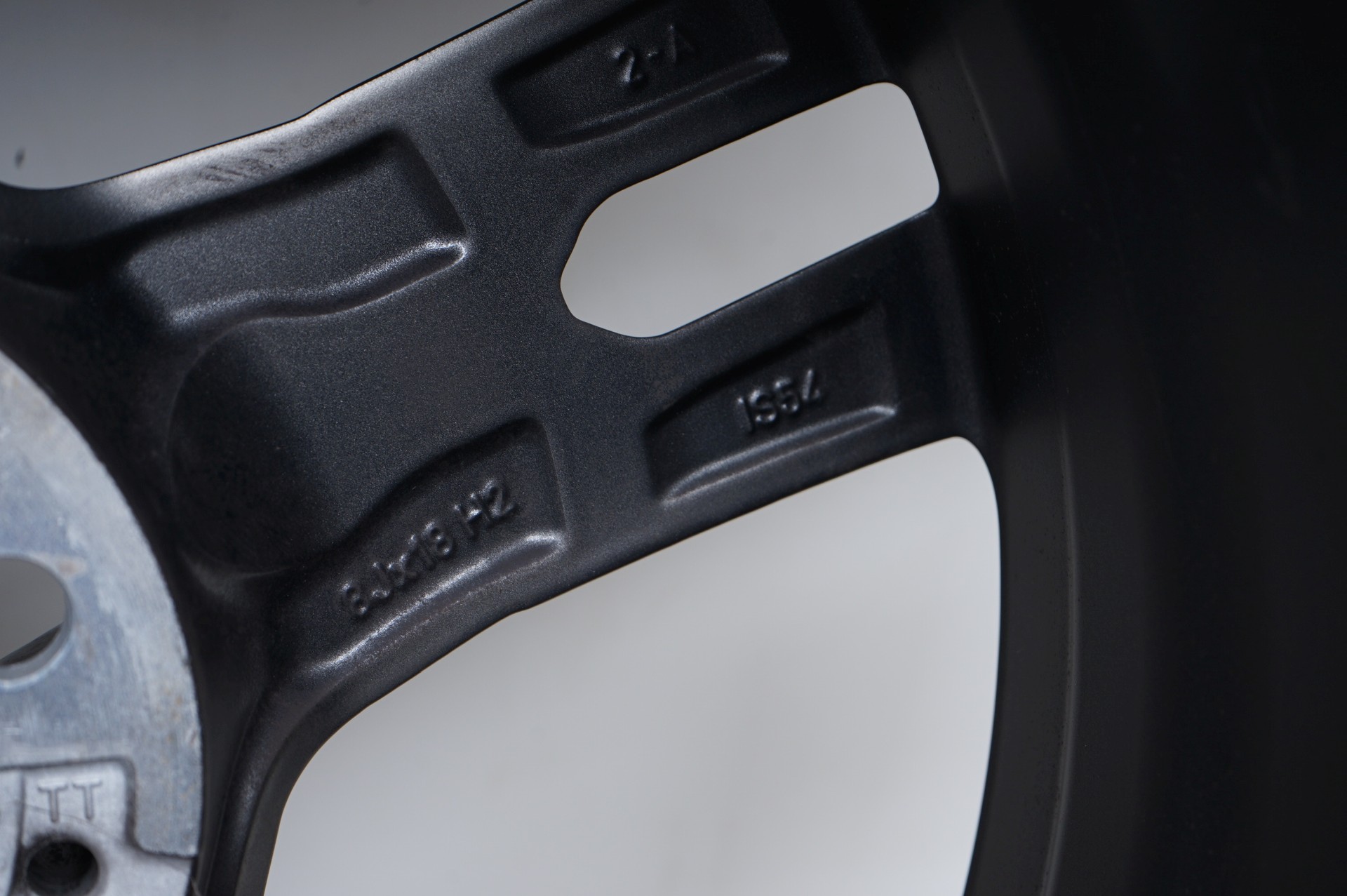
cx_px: 674
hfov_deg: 31.0
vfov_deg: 20.9
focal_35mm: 65
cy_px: 448
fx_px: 2430
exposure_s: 1/125
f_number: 7.1
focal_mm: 65
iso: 250
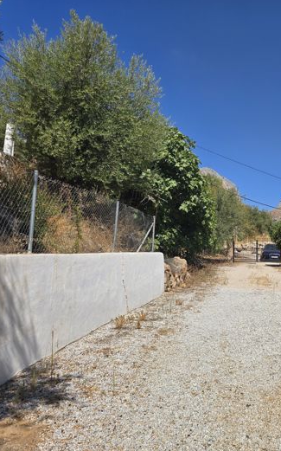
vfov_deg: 58.2
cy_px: 224
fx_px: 405
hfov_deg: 36.3
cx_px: 245
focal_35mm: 33
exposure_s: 1/1199
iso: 12
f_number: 1.7
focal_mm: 6.3
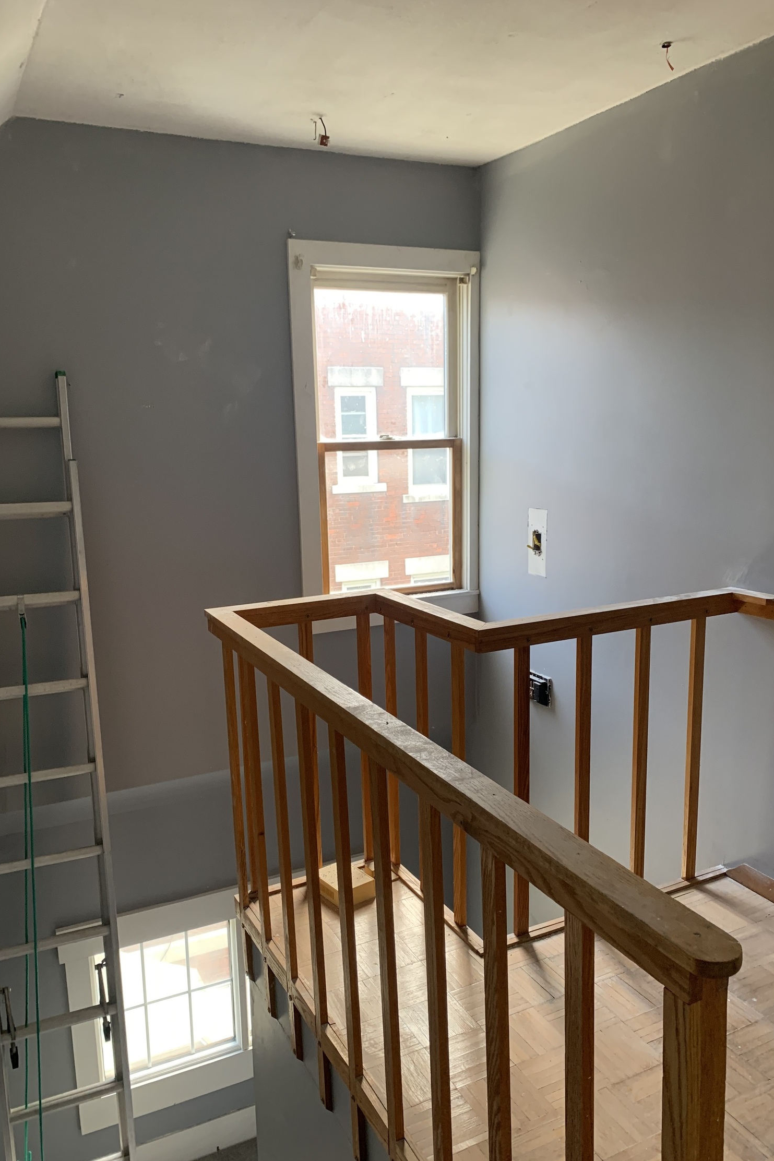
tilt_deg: -6.7
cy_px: 601
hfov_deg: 46.4
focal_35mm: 28
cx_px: 401
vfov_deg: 65.5
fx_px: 903
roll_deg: +1.1
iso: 100
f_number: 1.8
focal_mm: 4.25
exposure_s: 1/91
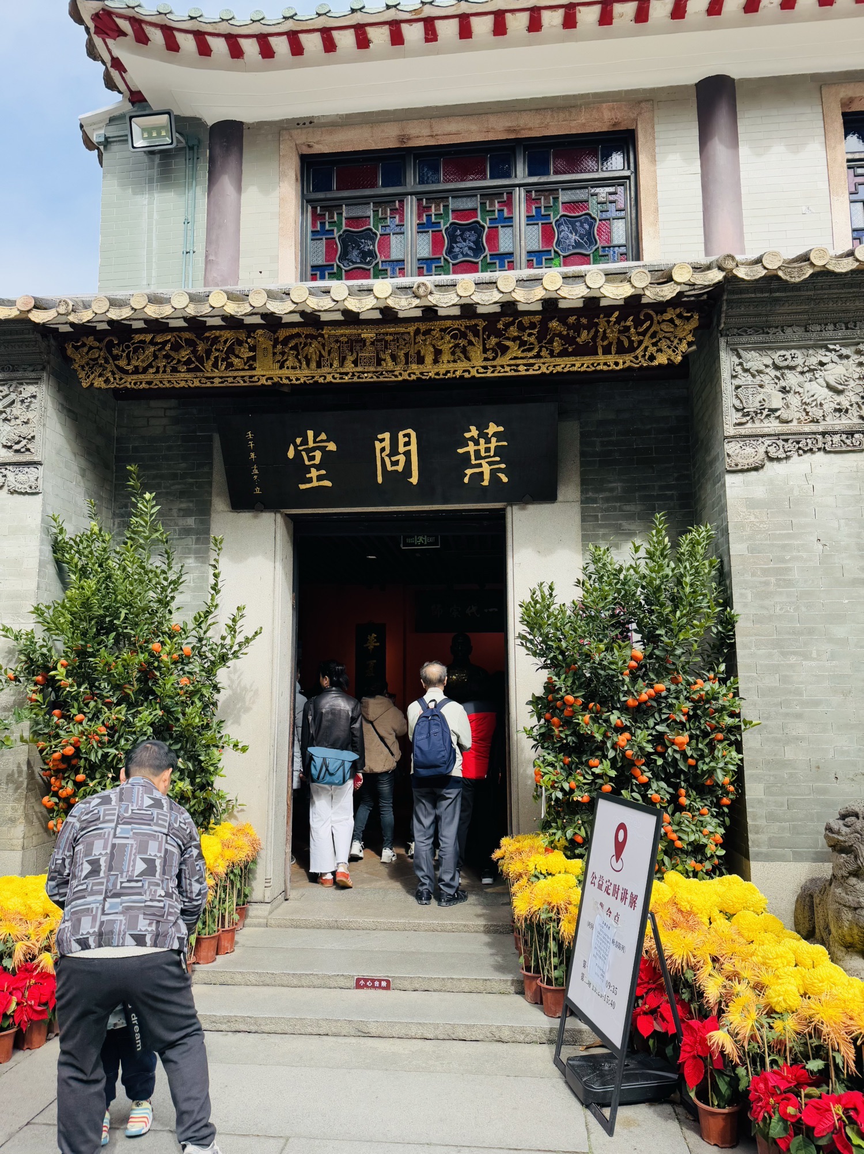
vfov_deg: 71.6
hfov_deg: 56.8
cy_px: 577
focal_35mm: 24
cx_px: 432
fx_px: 799
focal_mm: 6.76
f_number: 1.78
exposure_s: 1/1488
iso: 80
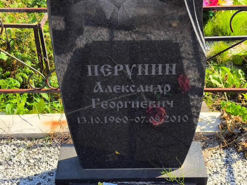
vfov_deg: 26.6
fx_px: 392
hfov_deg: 34.9
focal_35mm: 55
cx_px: 124
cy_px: 96
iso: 50
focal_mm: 4.71
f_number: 1.7
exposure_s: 1/559
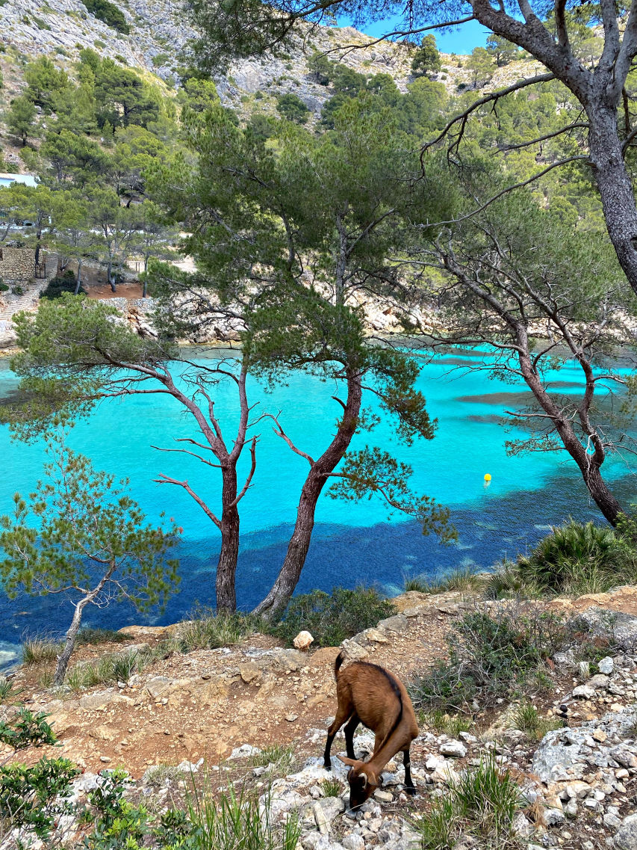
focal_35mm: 27
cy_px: 422
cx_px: 313
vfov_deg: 65.3
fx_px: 662
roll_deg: -3.5
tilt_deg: -11.6
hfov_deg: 51.4
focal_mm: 4.25
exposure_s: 1/788
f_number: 1.8
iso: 32
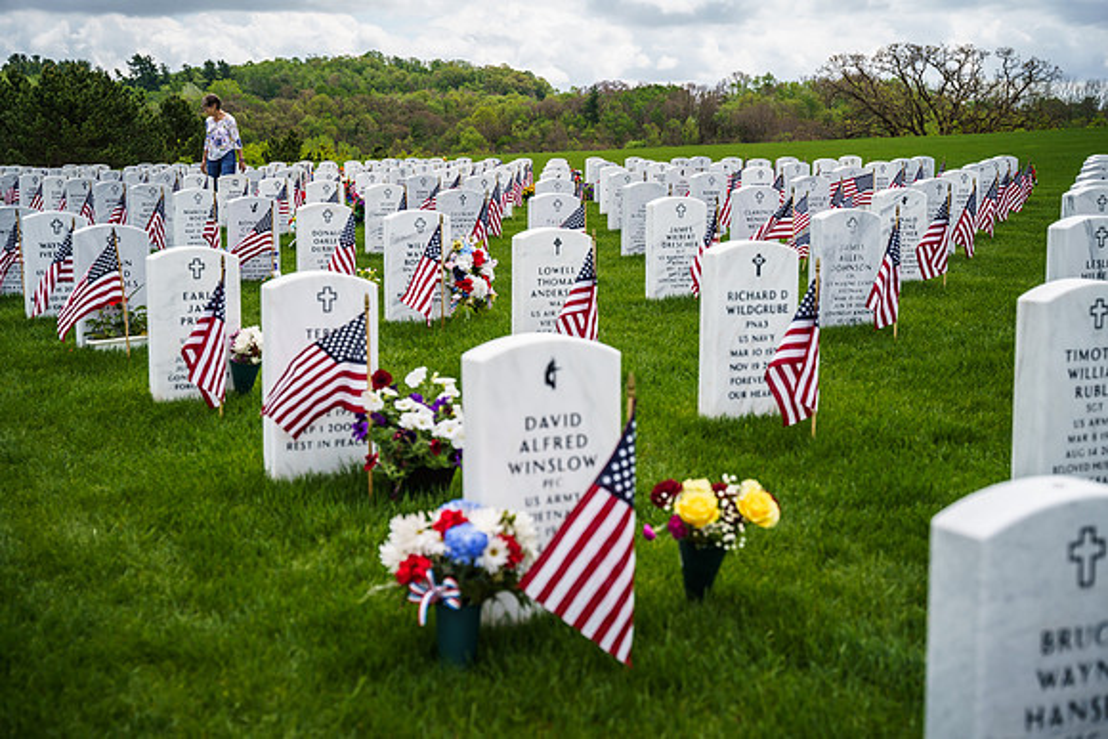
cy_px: 369
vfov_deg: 26.5
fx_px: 1571
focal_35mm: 51
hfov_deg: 38.9
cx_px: 556
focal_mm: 49.9
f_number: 4
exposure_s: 1/1600
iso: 200
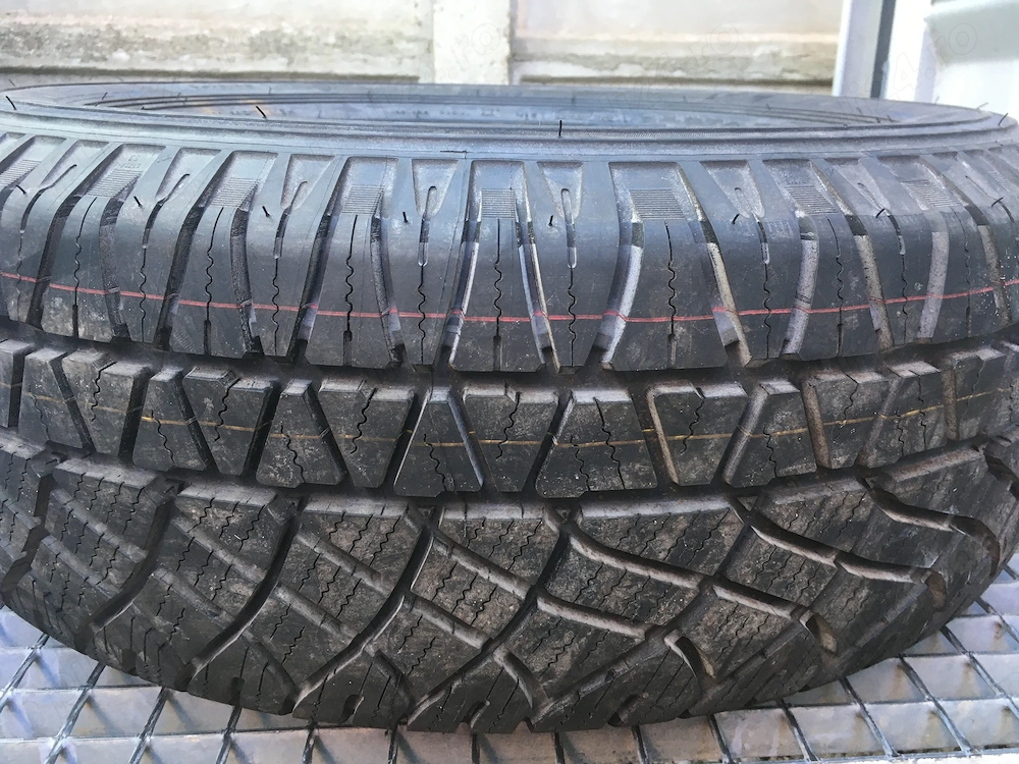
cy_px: 382
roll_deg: -2.1
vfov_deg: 48.2
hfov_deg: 61.7
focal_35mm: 29
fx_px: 854
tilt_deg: -19.4
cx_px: 510
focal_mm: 4.15
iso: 50
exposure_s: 1/33
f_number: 2.2
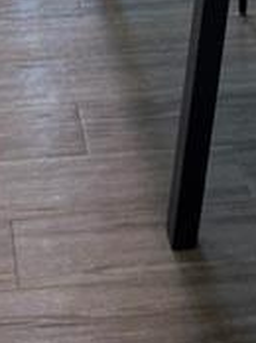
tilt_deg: -11.9
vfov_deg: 14.1
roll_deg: +1.9
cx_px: 12
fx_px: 1137
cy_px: -371
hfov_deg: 12.7
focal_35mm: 115
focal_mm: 4.2
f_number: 1.6
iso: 64
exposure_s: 1/60
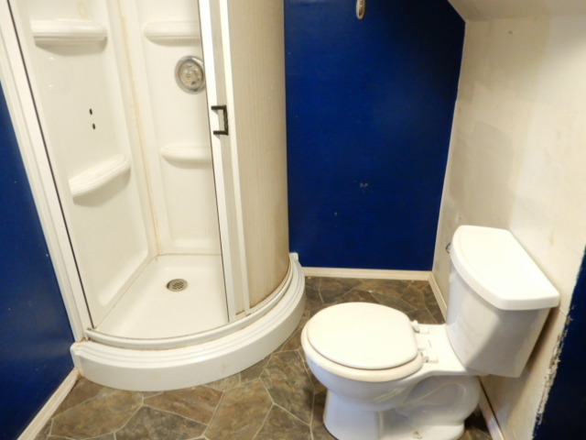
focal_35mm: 24
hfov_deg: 71.6
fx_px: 406
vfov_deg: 56.8
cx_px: 293
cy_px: 220
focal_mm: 4.3
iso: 800
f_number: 3.4
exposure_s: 1/3
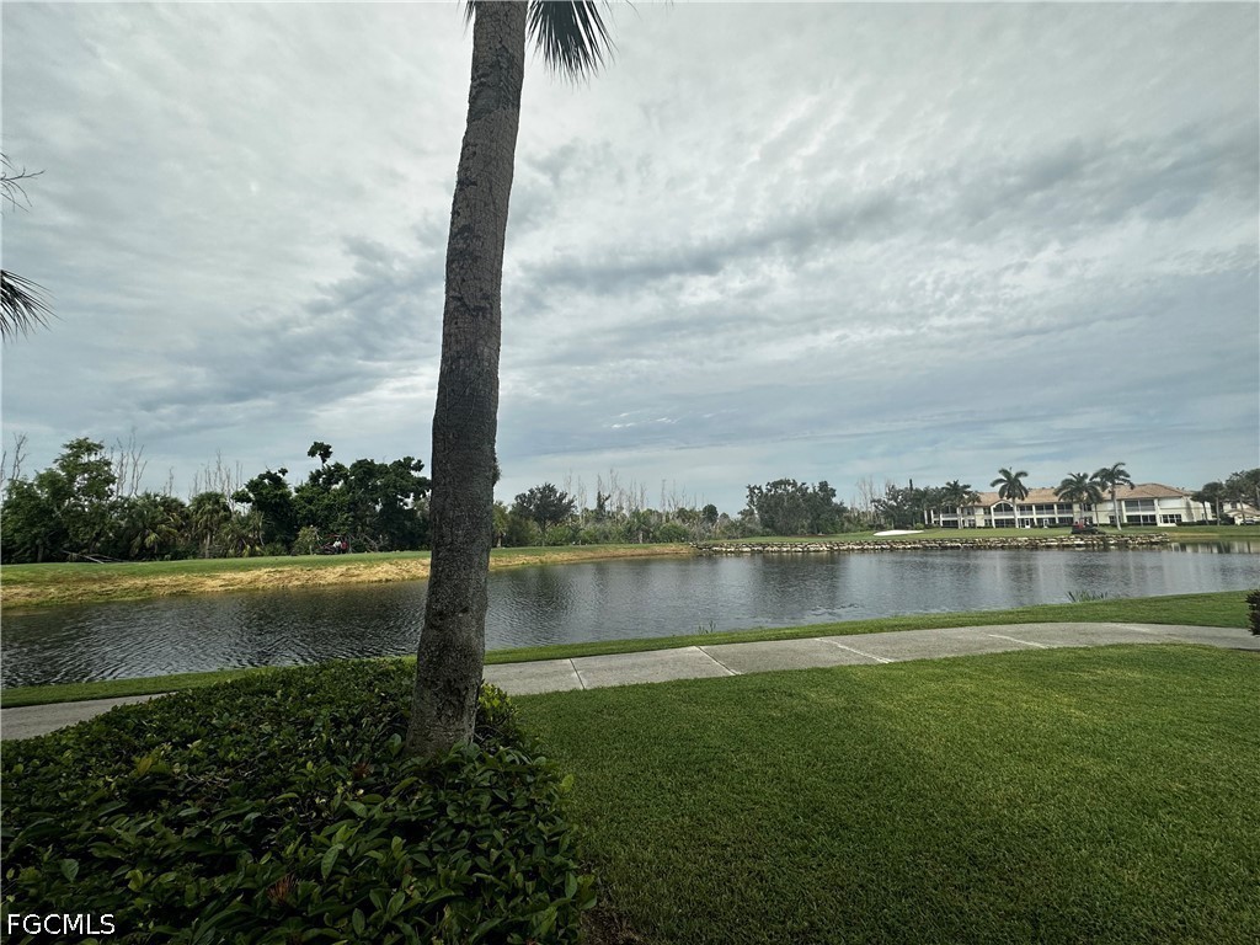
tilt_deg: +6.6
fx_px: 510
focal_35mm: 14
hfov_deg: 102.1
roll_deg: +1.4
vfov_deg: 85.7
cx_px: 630
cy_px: 472
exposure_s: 1/3040
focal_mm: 2.22
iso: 50
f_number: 2.2
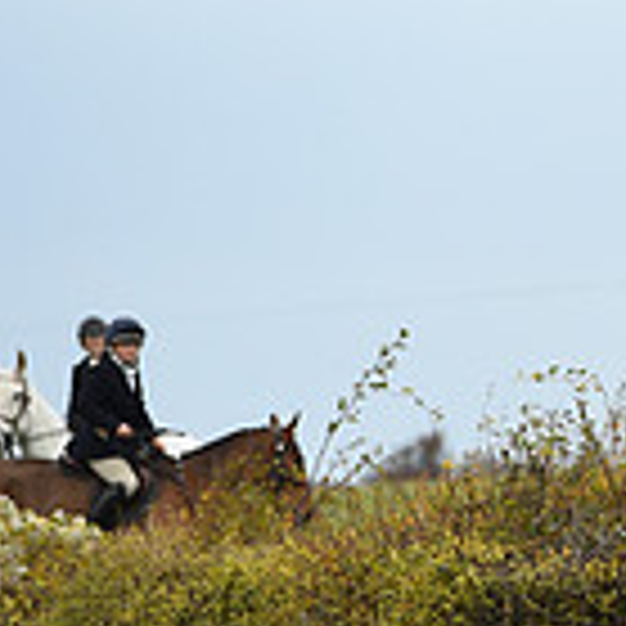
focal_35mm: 707
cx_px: 1081
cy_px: 536
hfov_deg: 2.5
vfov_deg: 2.5
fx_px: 14465
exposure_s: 1/1000
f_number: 5
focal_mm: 200
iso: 1600
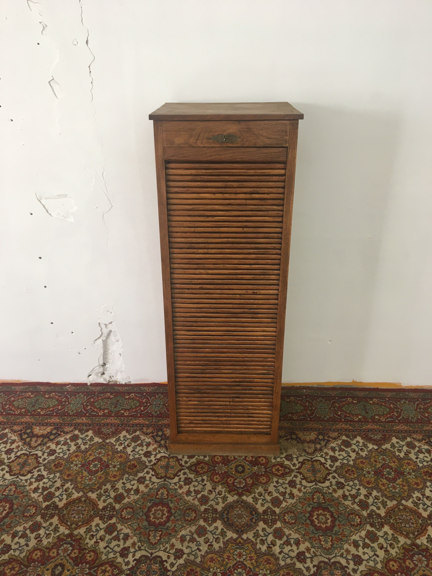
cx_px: 216
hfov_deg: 48.2
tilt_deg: -24.5
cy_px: 288
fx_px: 483
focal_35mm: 29
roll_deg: +2.1
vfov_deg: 61.7
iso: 80
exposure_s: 1/33
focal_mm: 4.15
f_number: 2.2
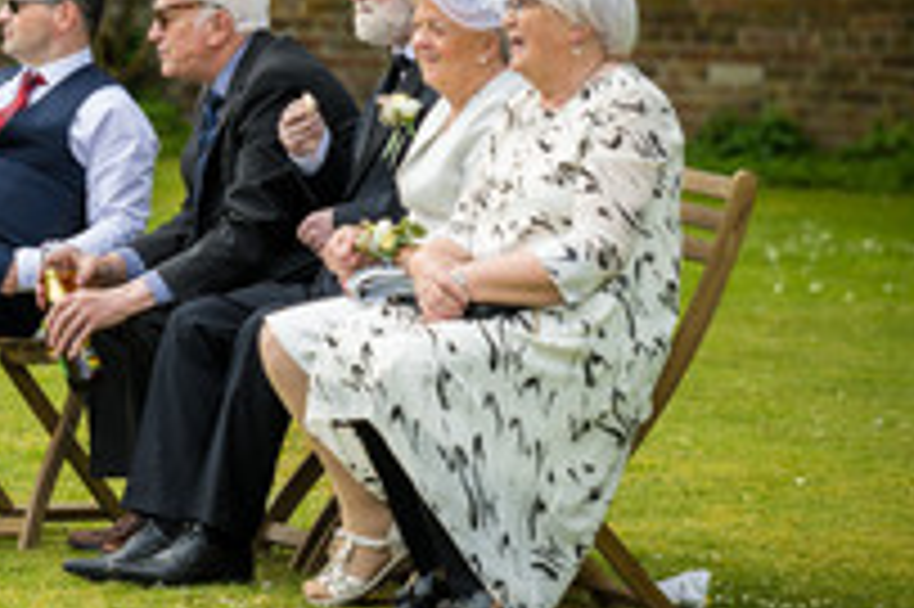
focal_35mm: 270
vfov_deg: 5.1
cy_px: 187
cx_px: 210
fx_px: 6849
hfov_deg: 7.6
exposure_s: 1/500
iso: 100
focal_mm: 125
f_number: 2.8
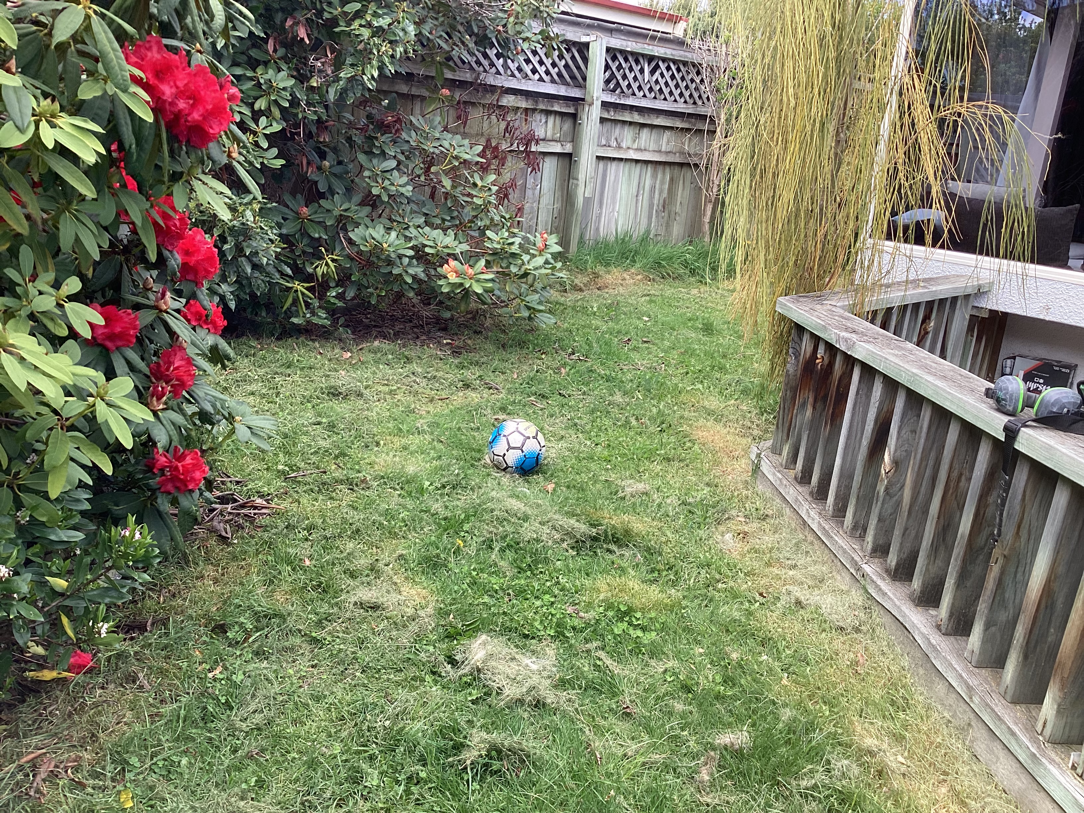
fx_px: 971
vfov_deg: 45.4
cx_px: 542
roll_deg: -6.0
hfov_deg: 58.4
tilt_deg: -15.6
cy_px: 406
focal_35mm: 31
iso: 25
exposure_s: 1/129
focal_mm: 3.3
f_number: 2.4
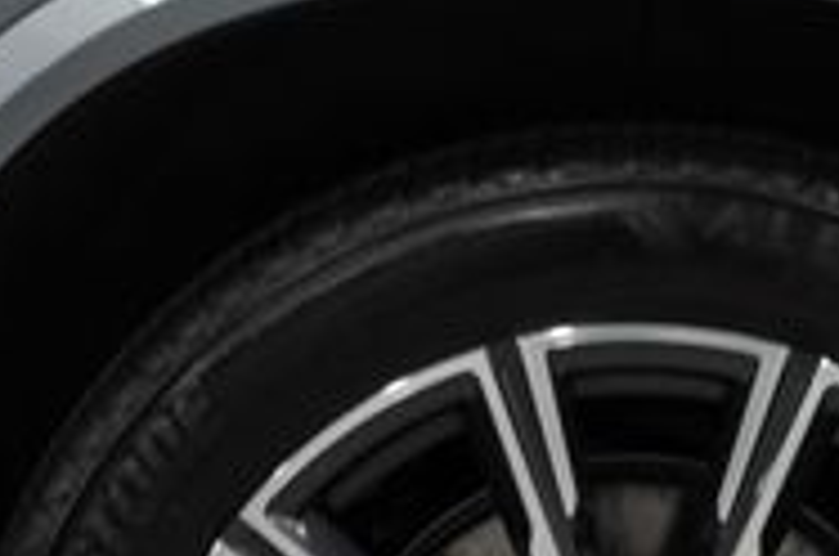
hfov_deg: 14.2
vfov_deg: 9.4
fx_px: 3350
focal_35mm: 144
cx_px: 660
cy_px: 666
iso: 250
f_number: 3.2
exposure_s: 1/40
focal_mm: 28
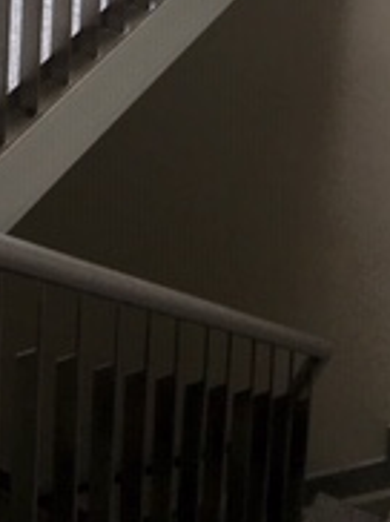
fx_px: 1536
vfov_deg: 16.7
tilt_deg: -13.4
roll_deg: -0.5
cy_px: -350
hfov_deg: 14.1
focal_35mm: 102
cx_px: -54
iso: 25
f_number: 2.2
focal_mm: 4.15
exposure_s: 1/50
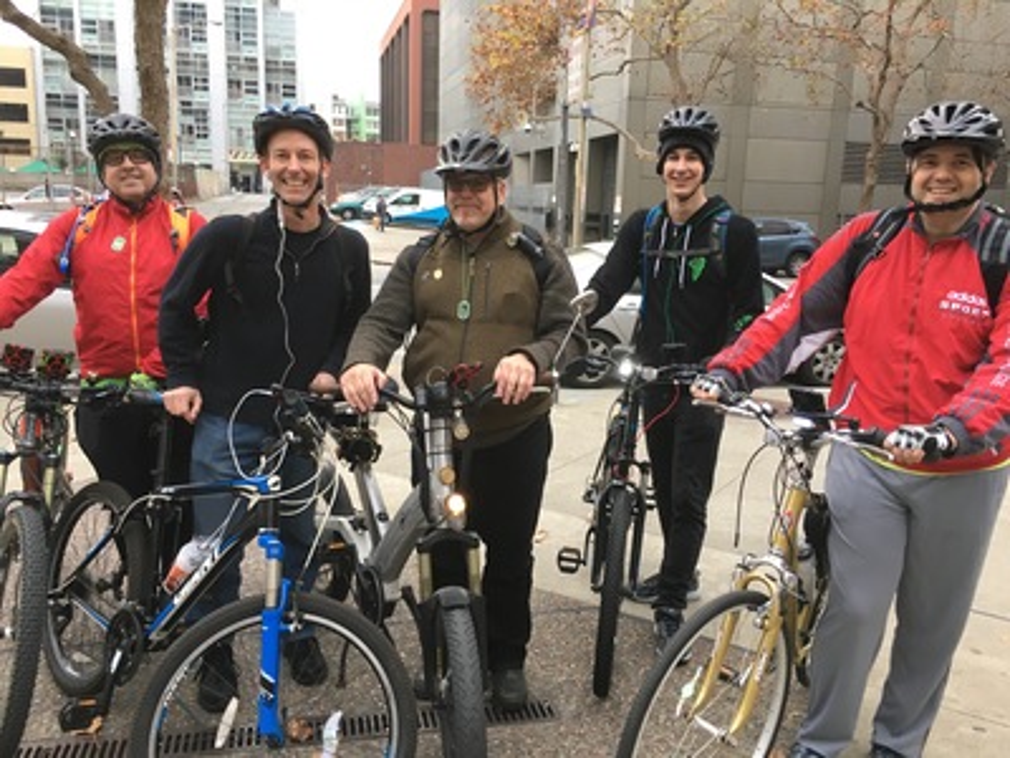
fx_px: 846
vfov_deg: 48.2
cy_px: 379
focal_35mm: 29
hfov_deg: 61.7
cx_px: 505
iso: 50
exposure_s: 1/30
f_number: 2.2
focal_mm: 4.15
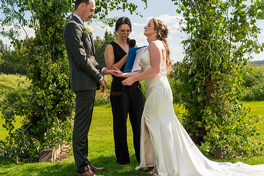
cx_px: 117
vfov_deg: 24.6
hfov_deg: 36.2
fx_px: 404
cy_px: 95
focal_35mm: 55
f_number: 4.5
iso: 400
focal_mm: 44
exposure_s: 1/2000
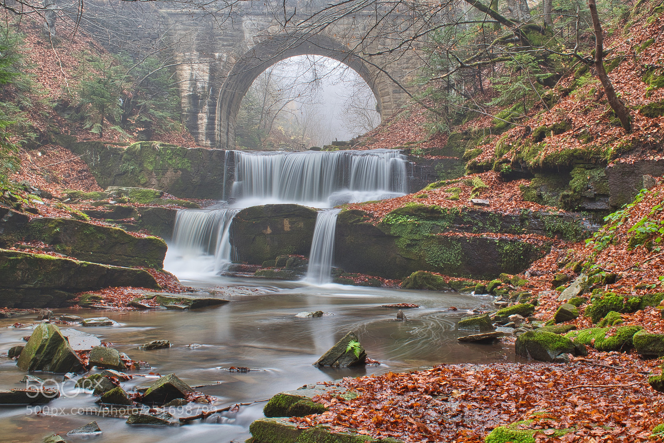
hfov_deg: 45.0
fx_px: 802
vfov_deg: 30.8
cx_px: 332
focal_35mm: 44
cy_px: 222
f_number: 29
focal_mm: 29
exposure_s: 13
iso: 100
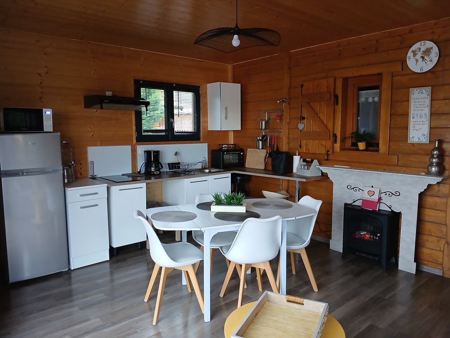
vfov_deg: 53.1
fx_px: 338
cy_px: 169
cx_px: 225
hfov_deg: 67.3
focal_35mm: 26
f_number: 1.8
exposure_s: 1/25
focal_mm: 3.98
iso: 250
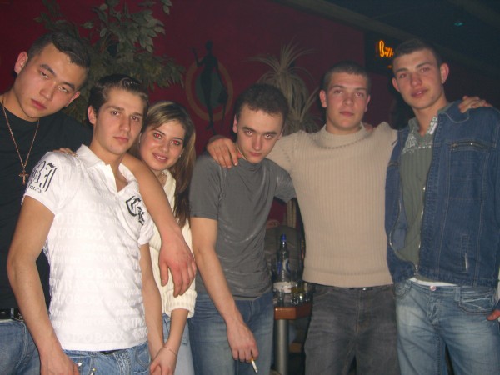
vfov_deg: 37.7
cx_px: 250
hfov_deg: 49.0
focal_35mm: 38
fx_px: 549
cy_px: 188
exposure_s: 1/60
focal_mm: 7.9
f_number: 2.8
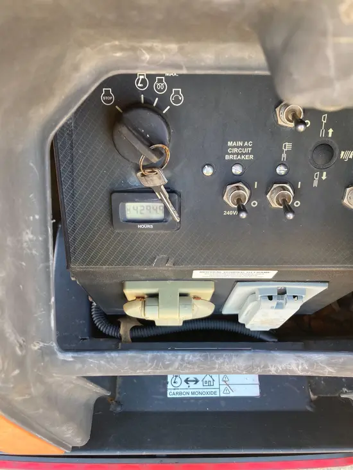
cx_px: 176
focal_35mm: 28
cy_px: 235
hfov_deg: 49.8
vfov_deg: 63.4
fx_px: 381
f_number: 1.8
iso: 80
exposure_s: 1/121
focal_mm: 3.99
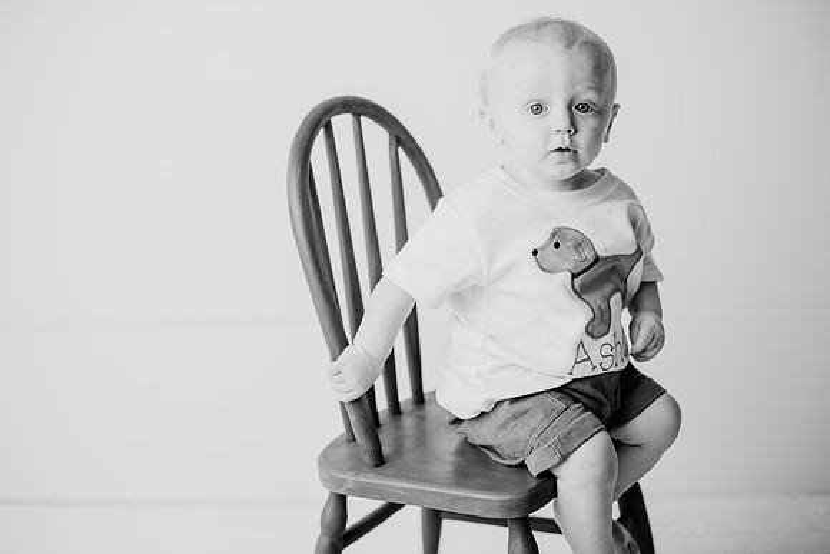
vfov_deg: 25.1
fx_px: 1244
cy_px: 278
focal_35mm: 54
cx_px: 402
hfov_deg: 36.9
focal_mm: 50
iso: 100
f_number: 2.5
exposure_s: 1/160
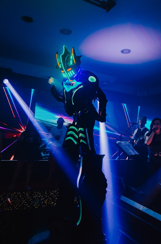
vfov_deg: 64.7
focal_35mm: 28
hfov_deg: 45.5
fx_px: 192
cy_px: 122
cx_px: 80
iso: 500
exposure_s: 1/200
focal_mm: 19
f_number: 4
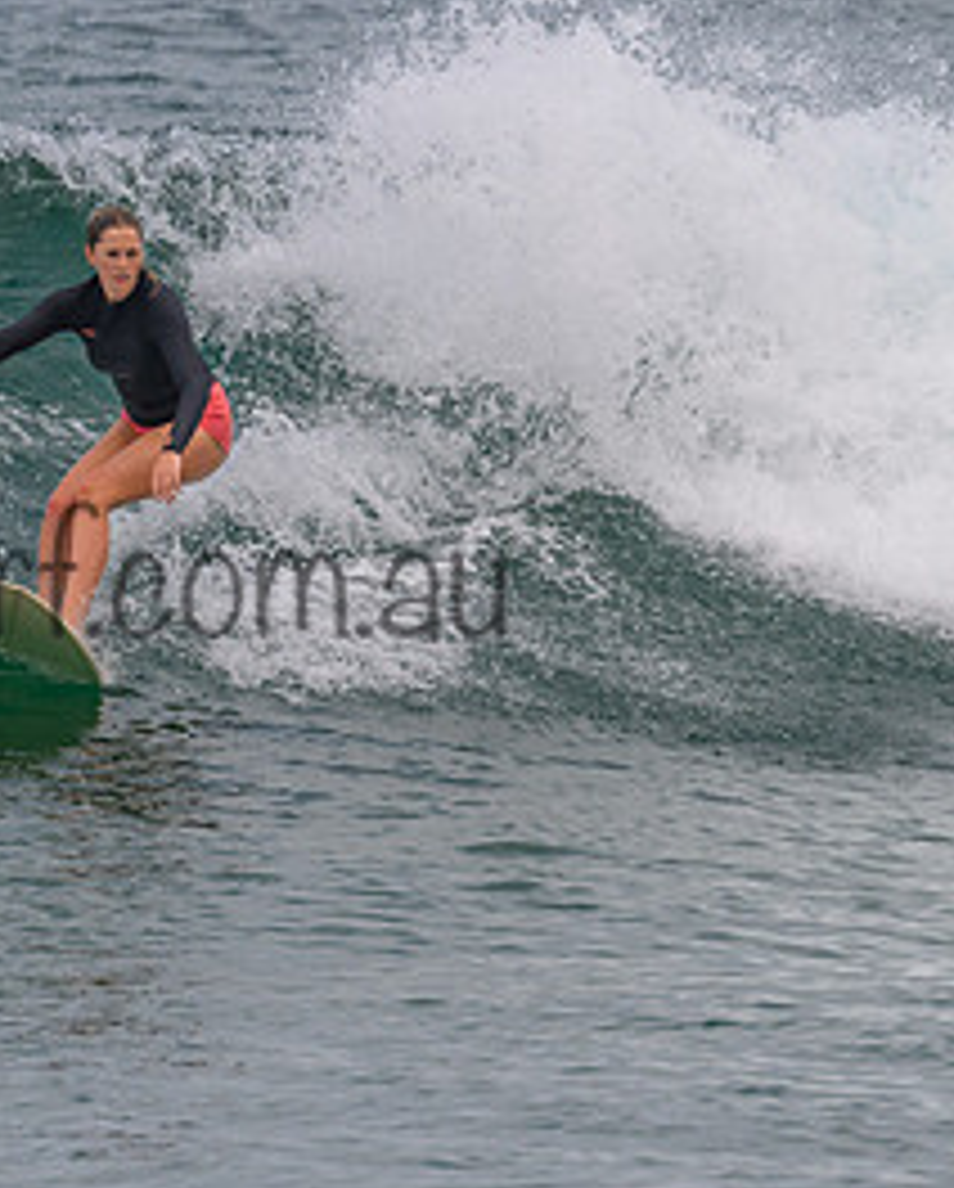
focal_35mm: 1153
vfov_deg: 1.7
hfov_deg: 1.3
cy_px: 533
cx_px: 32
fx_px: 40600
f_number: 11
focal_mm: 560
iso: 1000
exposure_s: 1/2000
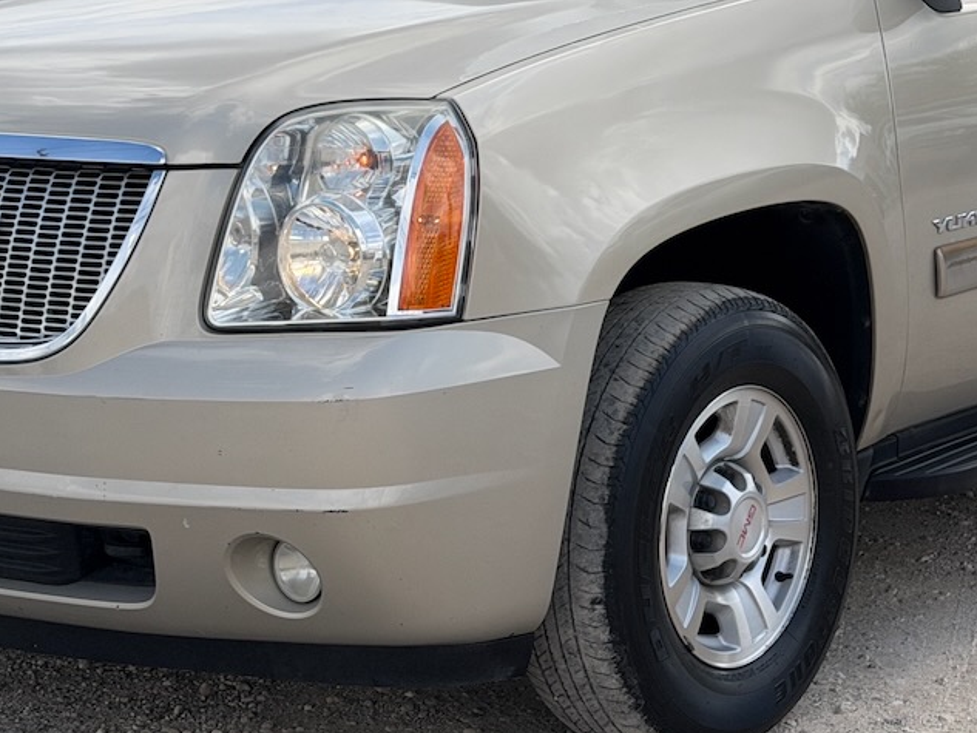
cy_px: 86
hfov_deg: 20.2
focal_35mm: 97
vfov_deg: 15.1
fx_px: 2738
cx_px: 613
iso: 64
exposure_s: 1/4098
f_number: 1.78
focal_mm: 6.76
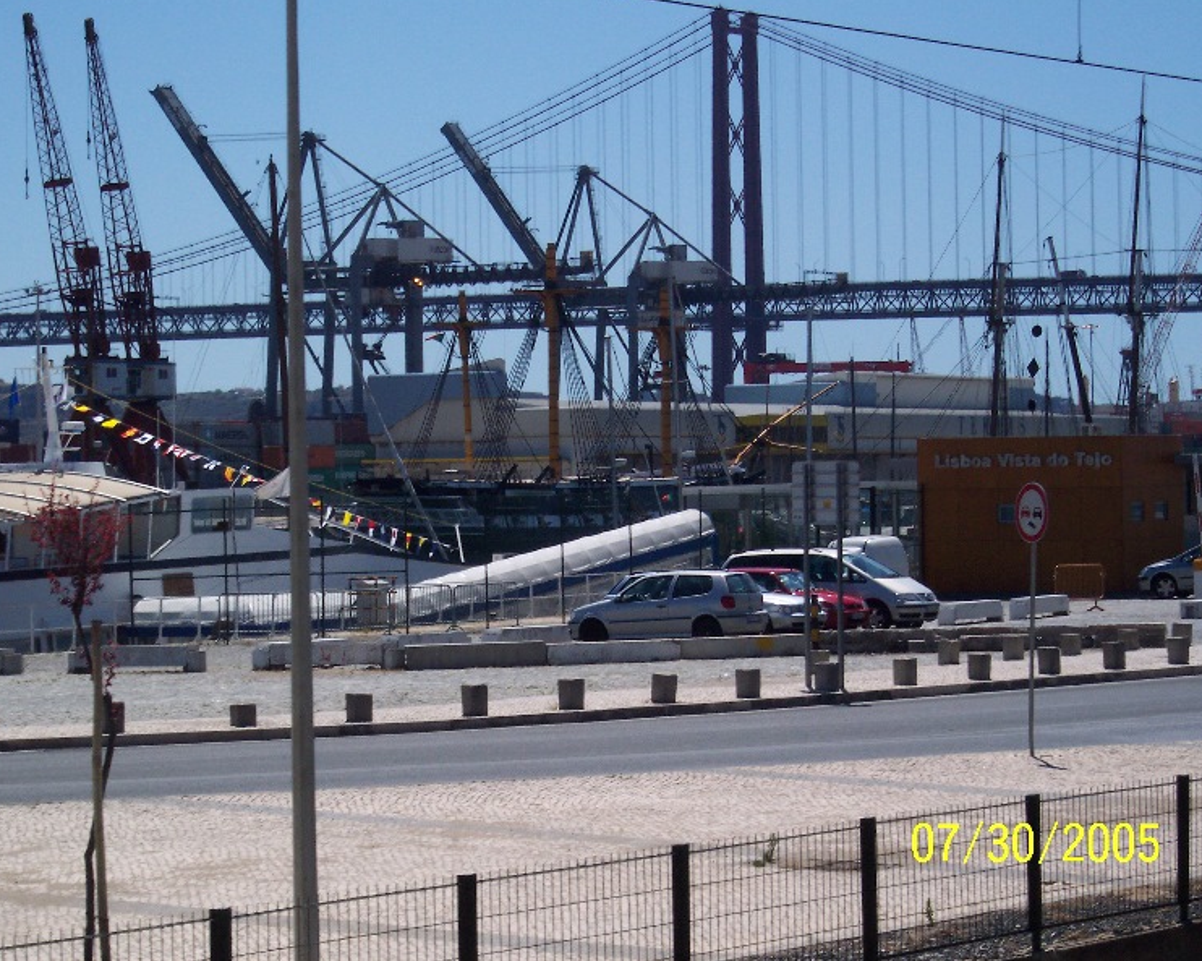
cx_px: 578
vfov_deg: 12.8
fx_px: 4267
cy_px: 478
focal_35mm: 120
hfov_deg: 16.0
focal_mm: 24
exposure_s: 1/500
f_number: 8
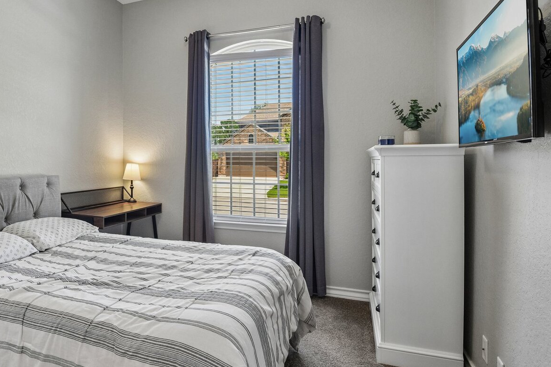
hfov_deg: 69.0
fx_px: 383
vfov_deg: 51.2
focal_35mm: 25
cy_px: 162
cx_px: 173
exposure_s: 1/20
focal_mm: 18
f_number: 8
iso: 560
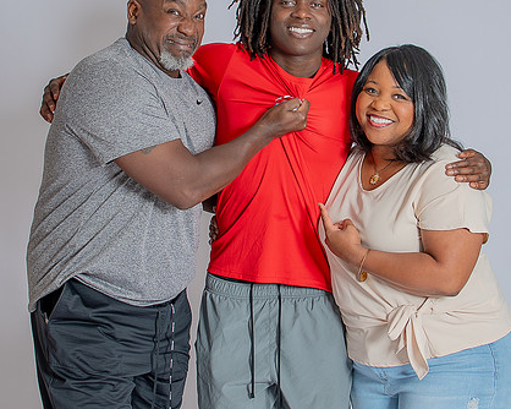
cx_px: 277
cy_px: 143
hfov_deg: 23.3
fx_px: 1240
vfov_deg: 18.7
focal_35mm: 82
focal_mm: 35
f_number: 3.2
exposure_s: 1/250
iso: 100
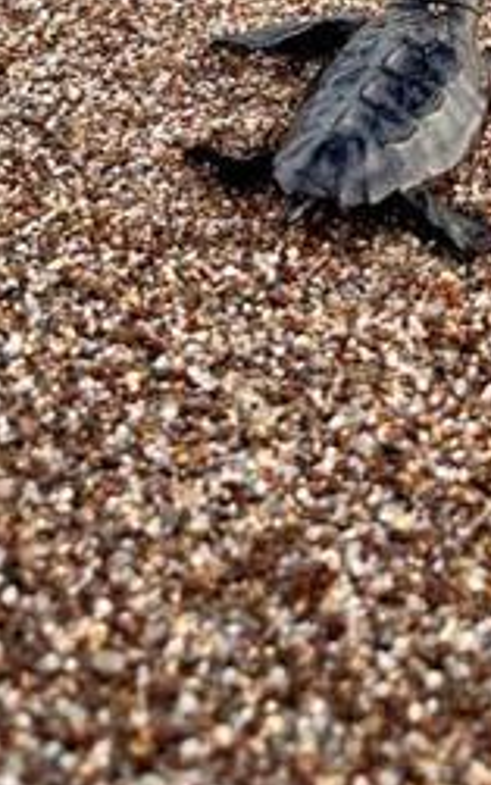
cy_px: -116
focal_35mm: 68
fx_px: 1455
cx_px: 411
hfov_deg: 18.9
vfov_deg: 27.2
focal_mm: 5.1
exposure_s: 1/110
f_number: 1.6
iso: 125
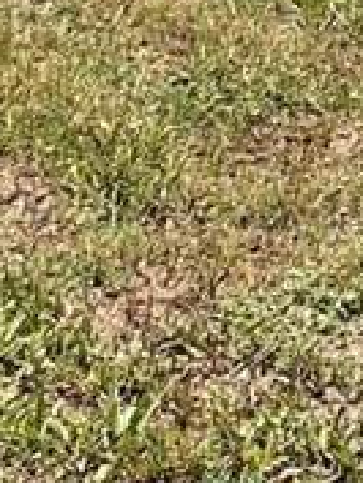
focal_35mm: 175
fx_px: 2444
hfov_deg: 8.3
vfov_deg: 10.6
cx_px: 513
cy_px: -374
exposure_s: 1/1279
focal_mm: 3
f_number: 1.8
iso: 16
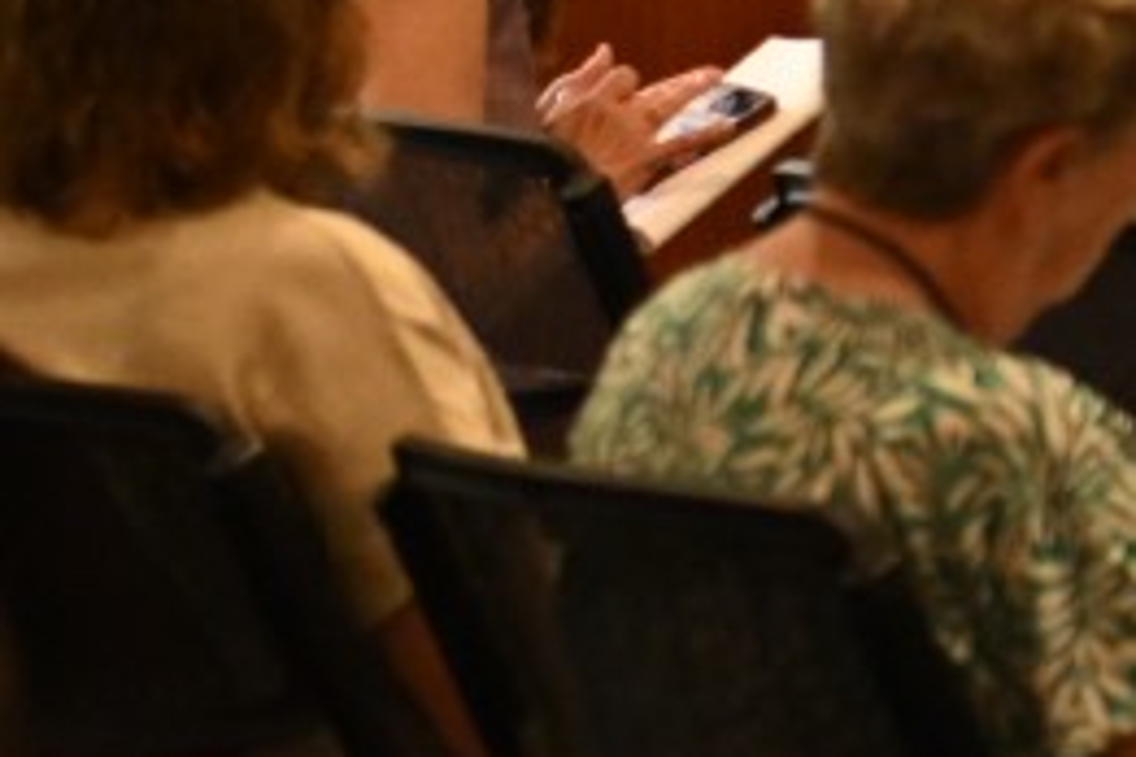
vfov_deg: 3.1
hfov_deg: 4.7
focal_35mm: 435
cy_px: -605
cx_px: 2198
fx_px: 13726
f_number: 2.8
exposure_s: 1/200
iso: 4000
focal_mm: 70
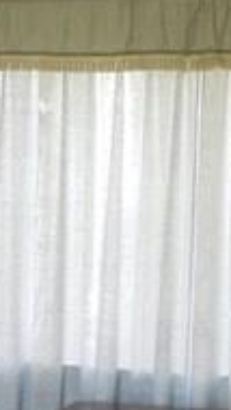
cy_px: 356
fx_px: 1599
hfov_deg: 8.0
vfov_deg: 14.5
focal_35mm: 147
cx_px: -186
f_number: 3.4
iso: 160
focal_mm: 4.5
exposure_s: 1/30
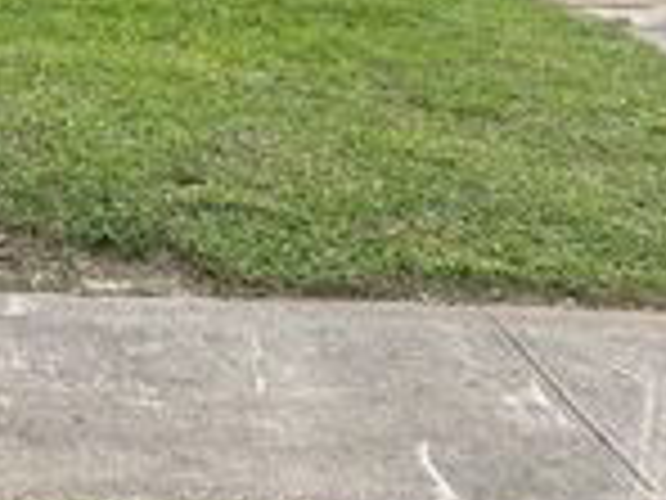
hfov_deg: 20.5
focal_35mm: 88
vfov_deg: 15.5
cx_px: -180
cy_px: -250
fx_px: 1693
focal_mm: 5.96
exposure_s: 1/1751
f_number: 1.6
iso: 64
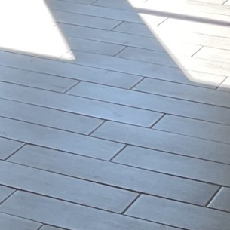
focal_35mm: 172
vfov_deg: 9.4
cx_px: -214
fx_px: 1293
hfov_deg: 9.6
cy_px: -247
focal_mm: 3
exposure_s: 1/180
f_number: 1.8
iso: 16
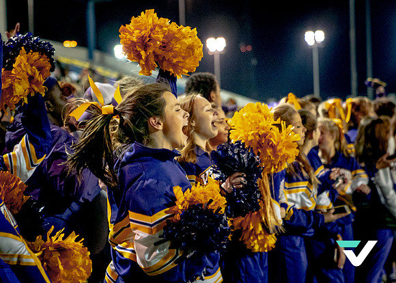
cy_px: 160
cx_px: 194
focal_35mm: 84
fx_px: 940
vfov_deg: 17.1
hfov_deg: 23.8
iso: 6400
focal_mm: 70
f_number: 2.8
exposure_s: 1/1000
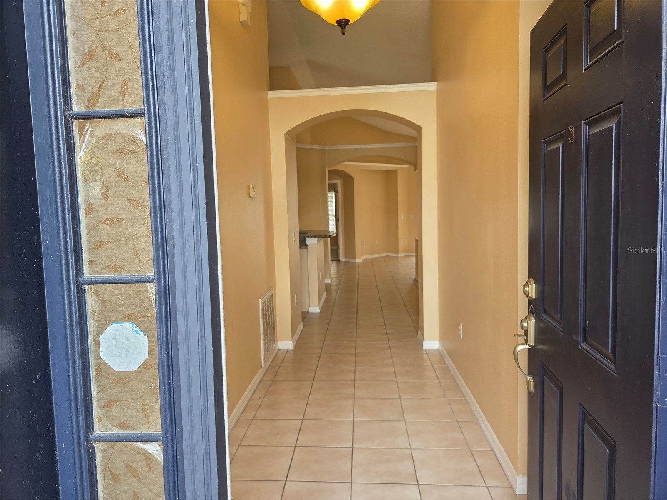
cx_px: 334
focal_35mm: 23
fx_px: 443
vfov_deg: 58.9
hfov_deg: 73.9
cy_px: 250
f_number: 1.8
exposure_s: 1/120
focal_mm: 5.4
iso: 80
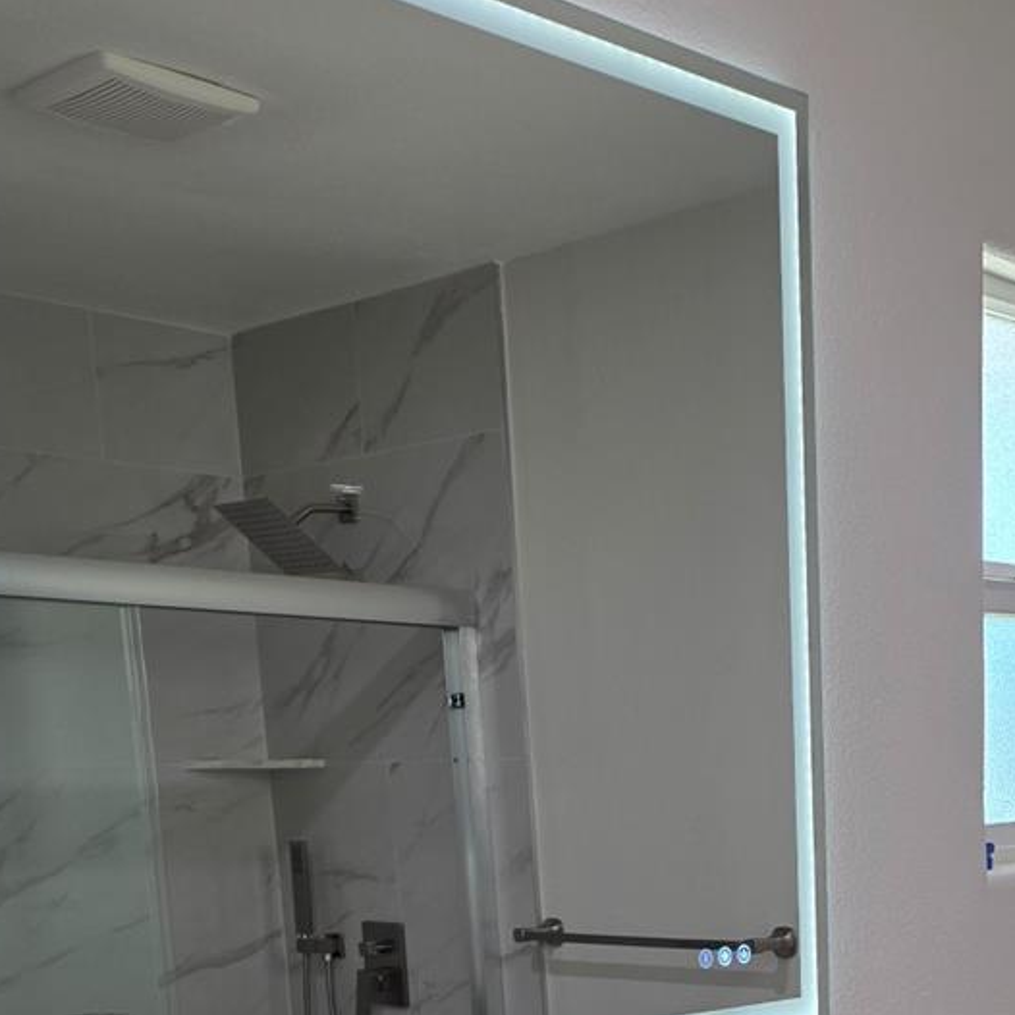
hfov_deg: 28.8
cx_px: 844
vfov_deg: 27.2
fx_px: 1924
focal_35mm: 58
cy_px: 1104
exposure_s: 1/120
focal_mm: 6.25
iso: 100
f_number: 1.7
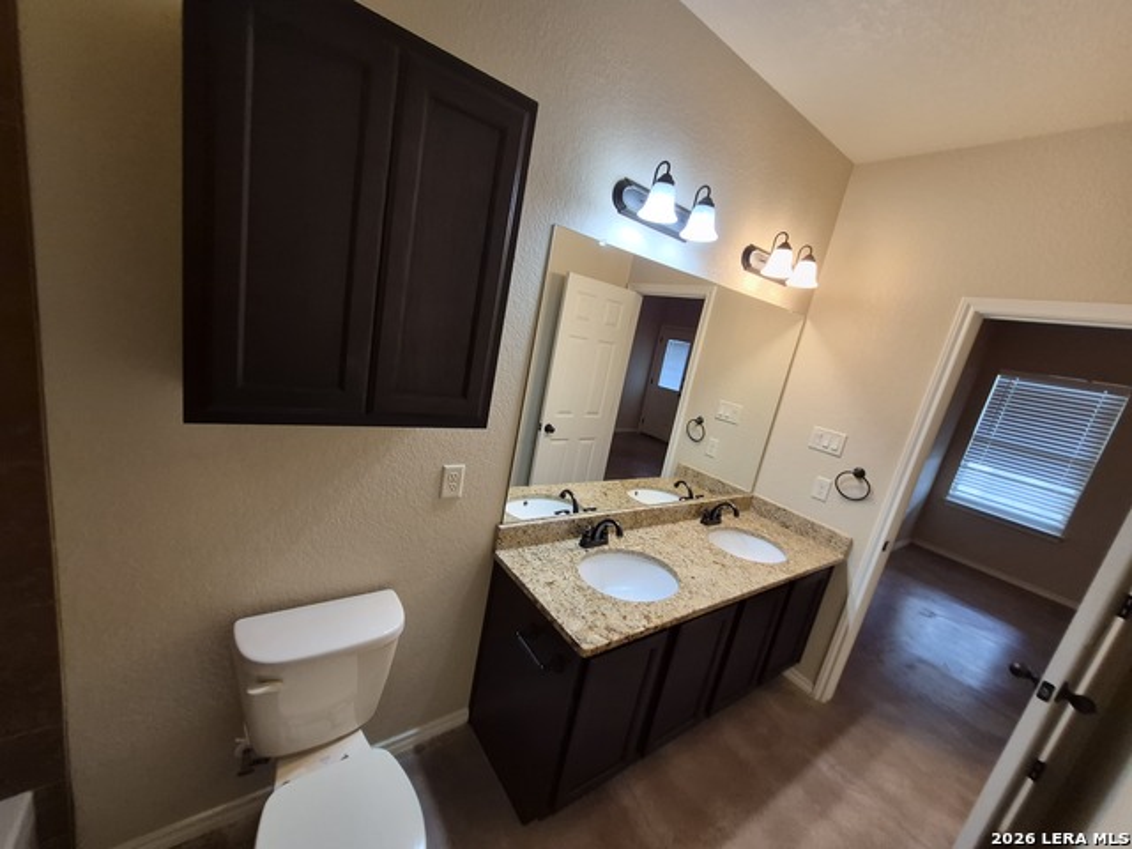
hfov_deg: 106.2
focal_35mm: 13
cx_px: 566
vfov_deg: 89.9
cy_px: 424
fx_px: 425
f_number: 2.2
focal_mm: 1.74
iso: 160
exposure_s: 1/60
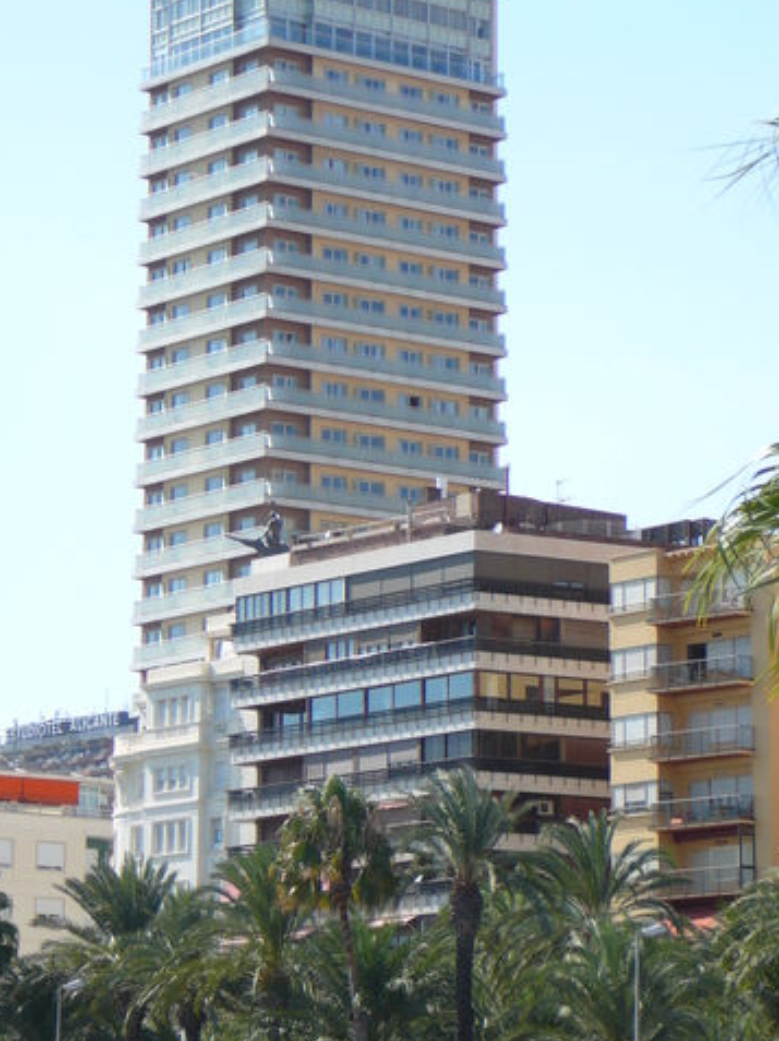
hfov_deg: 10.5
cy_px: 504
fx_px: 4236
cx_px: 445
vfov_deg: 14.0
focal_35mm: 141
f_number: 3.9
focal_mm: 16.6
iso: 80
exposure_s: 1/640
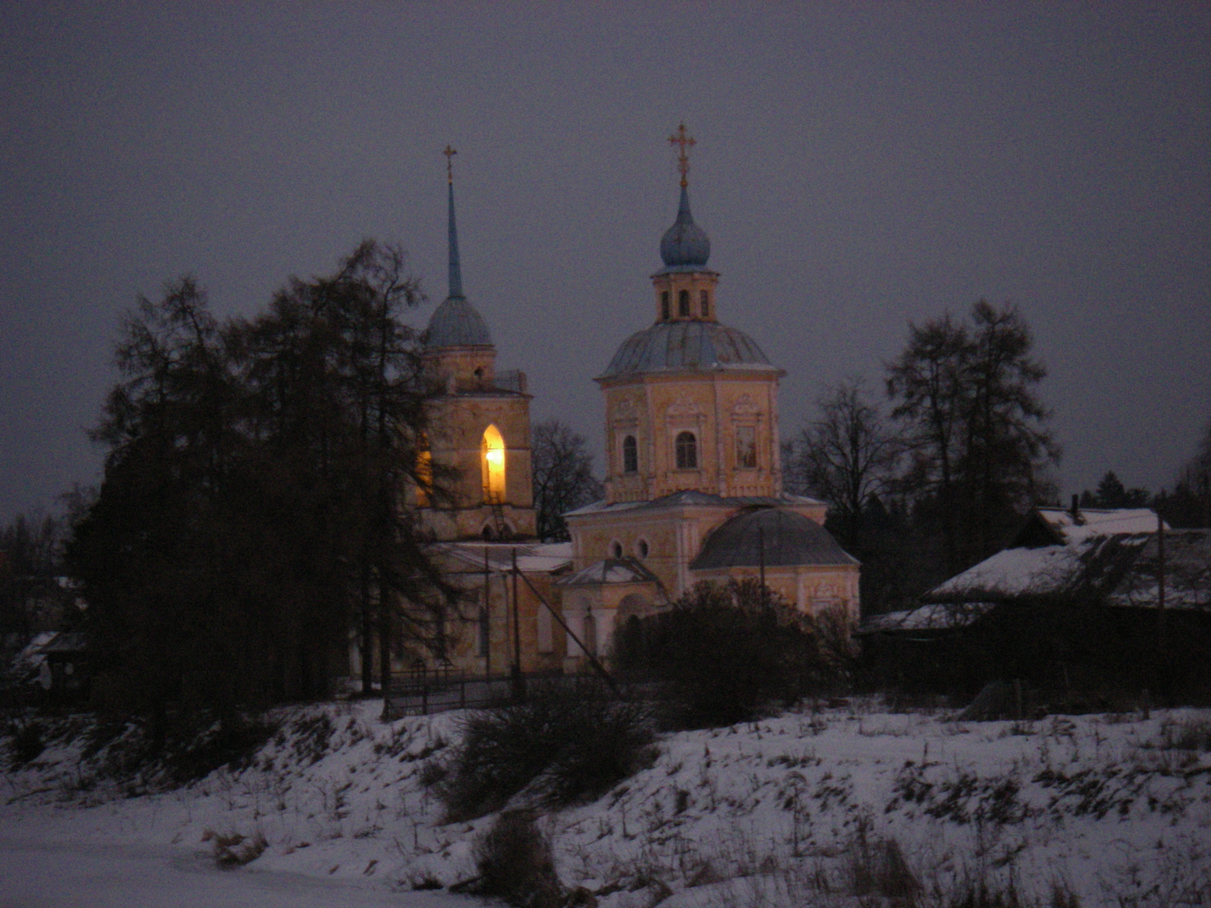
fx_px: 3988
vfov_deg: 13.0
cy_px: 454
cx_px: 606
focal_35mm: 114
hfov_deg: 17.3
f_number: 4
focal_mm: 18.9
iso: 400
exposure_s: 1/100
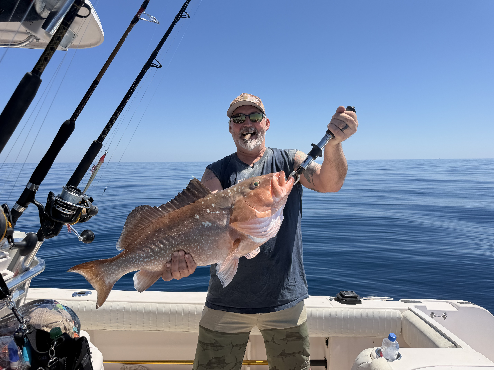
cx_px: 247
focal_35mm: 24
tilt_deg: -6.8
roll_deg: +0.8
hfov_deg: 71.6
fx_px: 343
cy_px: 185
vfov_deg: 56.8
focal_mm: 6.76
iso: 80
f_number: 1.78
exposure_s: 1/5714
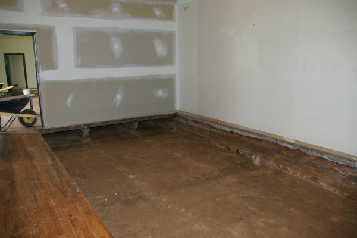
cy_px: 119
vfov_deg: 47.9
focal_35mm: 27
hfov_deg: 67.4
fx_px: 268
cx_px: 178
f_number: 5.6
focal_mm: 18
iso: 800
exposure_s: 1/60
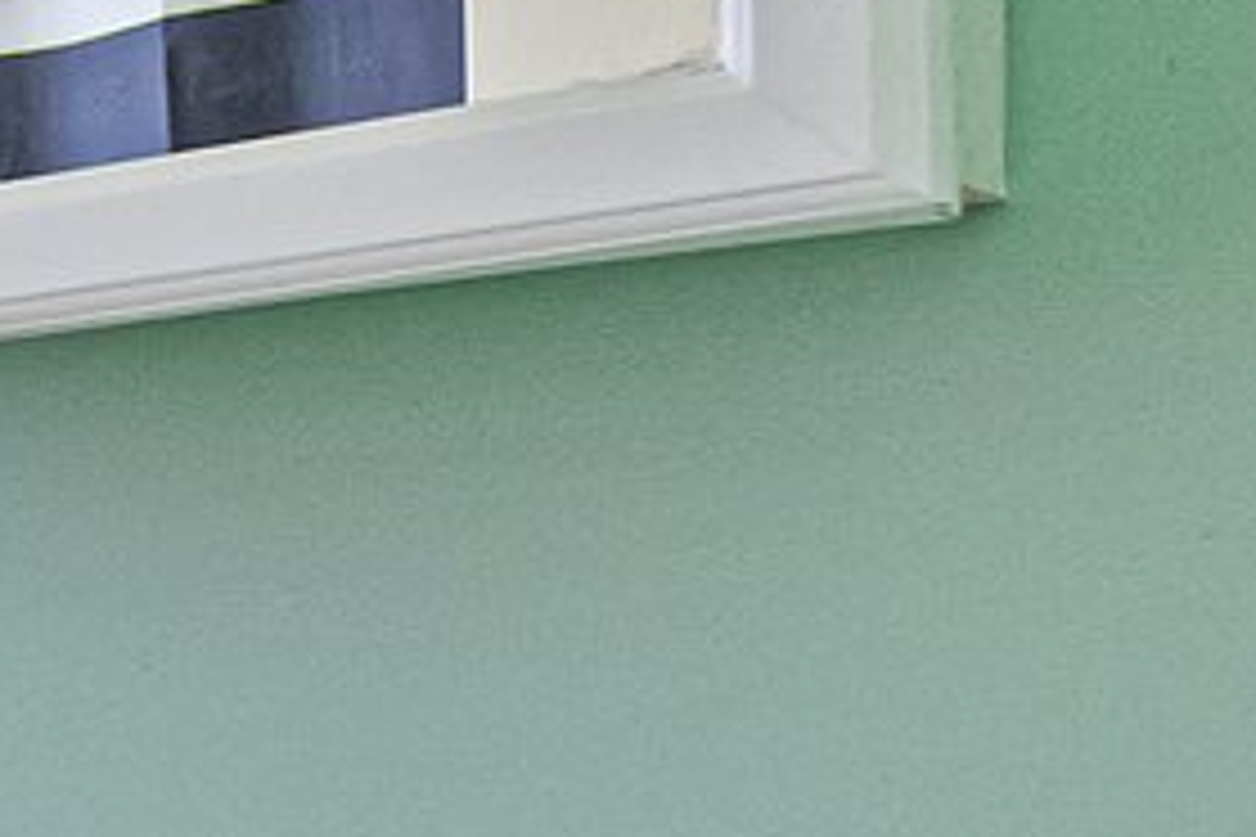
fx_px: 3837
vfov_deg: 12.3
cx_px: -2426
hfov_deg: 11.5
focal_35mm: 110
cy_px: 844
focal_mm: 10
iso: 640
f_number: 6.3
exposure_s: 1/20
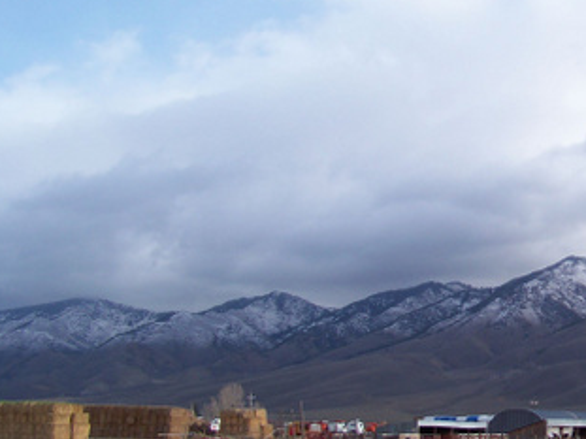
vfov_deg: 21.6
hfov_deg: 26.9
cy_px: 243
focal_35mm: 68
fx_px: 1151
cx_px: 592
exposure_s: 1/640
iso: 64
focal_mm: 5.85
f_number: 2.8
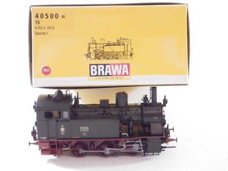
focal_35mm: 66
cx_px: 114
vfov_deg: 22.3
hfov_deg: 29.4
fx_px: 435
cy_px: 86
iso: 3200
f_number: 4.4
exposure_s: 1/160
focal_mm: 11.9
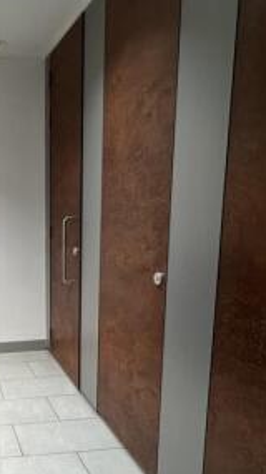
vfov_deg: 65.8
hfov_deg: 33.8
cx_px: -39
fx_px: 364
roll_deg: +2.1
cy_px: 270
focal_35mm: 29
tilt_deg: -10.4
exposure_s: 1/100
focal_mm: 1.57
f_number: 1.8
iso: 160
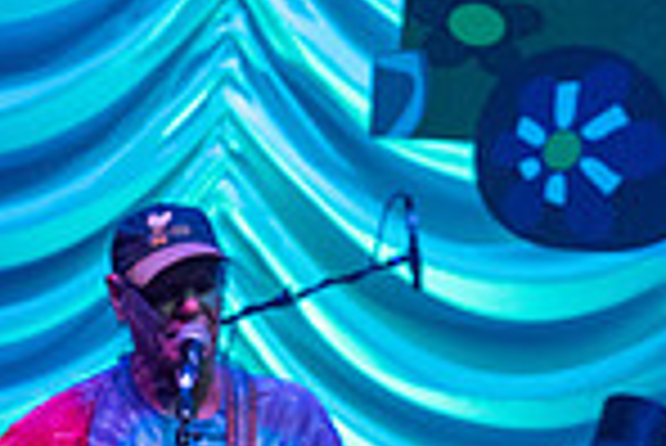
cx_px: 544
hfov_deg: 4.2
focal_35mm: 489
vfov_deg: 2.8
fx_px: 9055
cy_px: 840
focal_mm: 125
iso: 2500
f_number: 5.6
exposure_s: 1/160
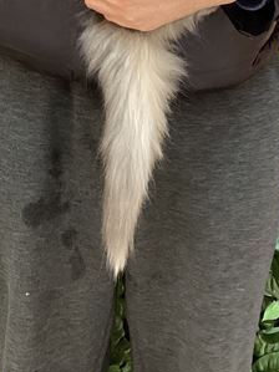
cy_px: 0
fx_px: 893
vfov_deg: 22.6
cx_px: 125
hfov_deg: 17.8
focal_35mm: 83
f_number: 2.4
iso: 125
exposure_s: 1/50
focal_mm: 3.3
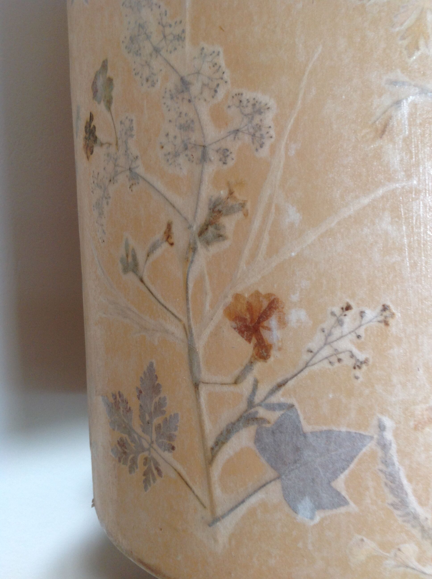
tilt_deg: -6.4
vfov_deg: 52.7
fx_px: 584
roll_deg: +1.7
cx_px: 216
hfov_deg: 40.6
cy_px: 290
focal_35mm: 35
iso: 64
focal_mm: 4.28
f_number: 2.4
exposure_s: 1/15
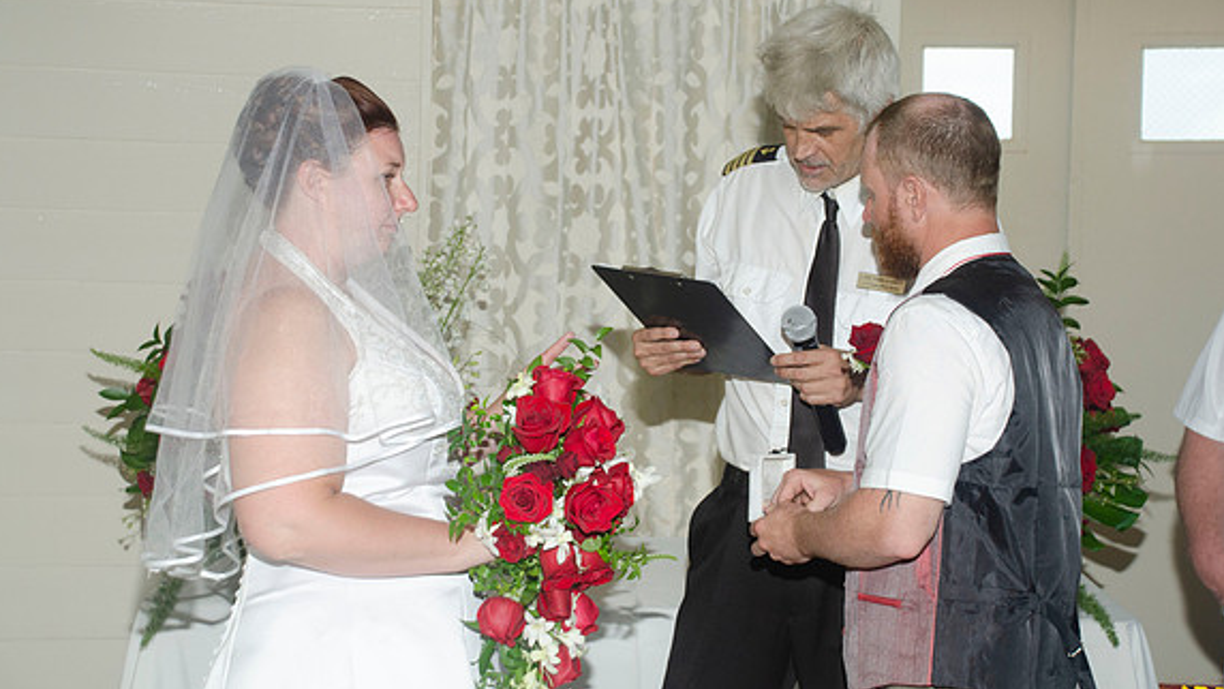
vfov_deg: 17.2
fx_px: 2272
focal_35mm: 70
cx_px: 606
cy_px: 280
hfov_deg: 30.1
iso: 400
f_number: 5.6
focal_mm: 44
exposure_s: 1/250
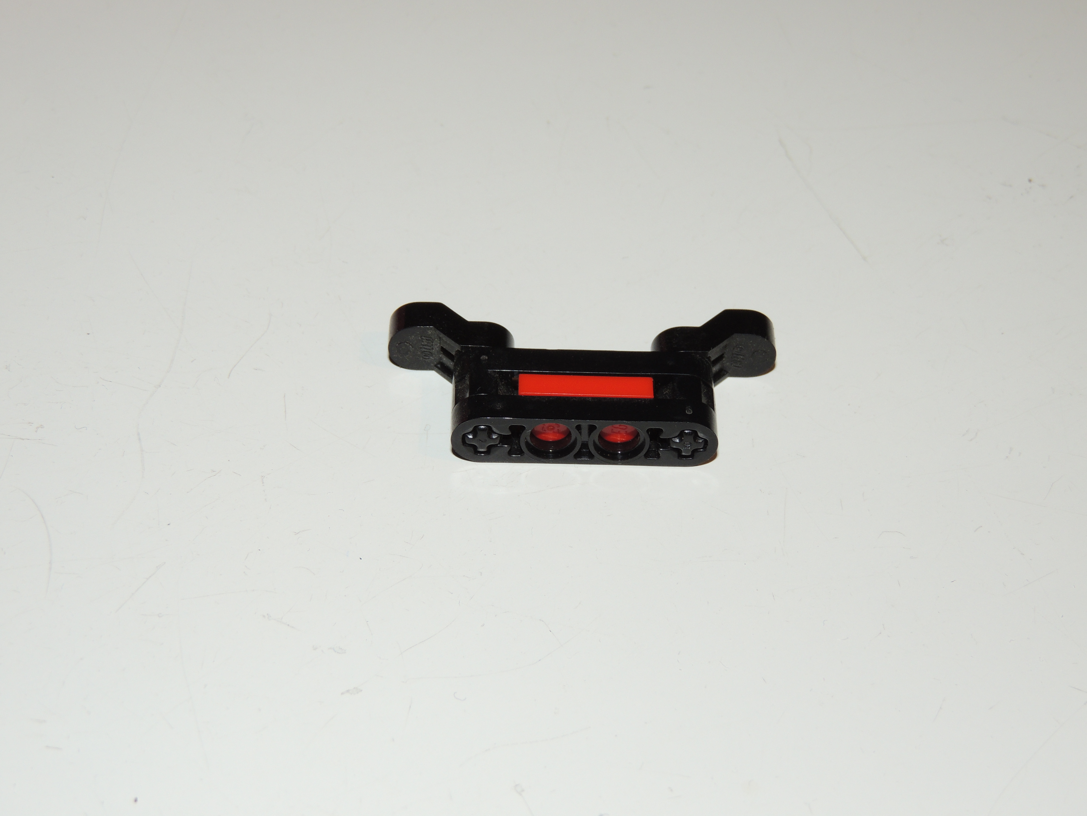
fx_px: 2198
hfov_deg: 27.8
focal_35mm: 70
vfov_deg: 21.0
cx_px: 544
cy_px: 408
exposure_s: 1/50
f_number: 3.9
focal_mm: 12.4
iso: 125
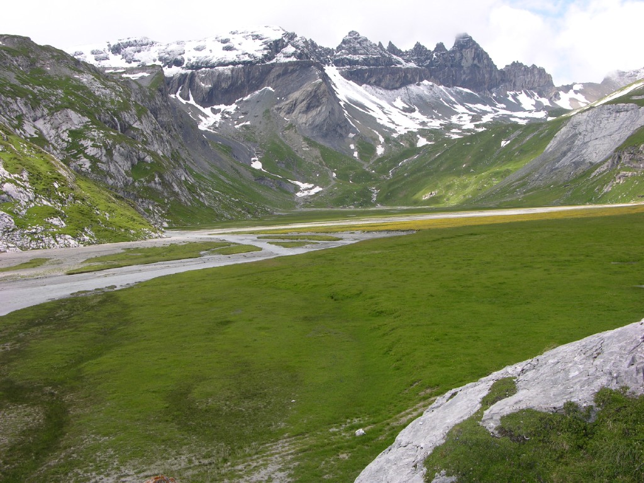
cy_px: 242
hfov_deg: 47.9
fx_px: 726
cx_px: 322
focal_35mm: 39
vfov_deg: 36.8
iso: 50
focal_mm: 10
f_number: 5.1
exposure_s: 1/175
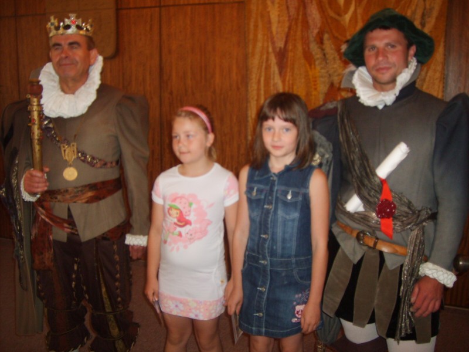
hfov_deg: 52.6
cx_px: 234
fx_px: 474
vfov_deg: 40.7
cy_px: 176
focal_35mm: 35
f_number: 2.8
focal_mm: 5.8
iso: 100
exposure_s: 1/45
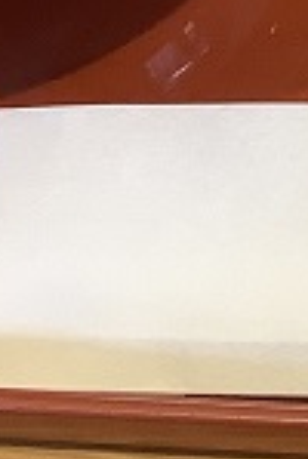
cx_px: 644
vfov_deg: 10.8
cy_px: -416
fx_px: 2248
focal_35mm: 176
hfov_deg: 7.5
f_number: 2.4
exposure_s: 1/50
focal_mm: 3.3
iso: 64
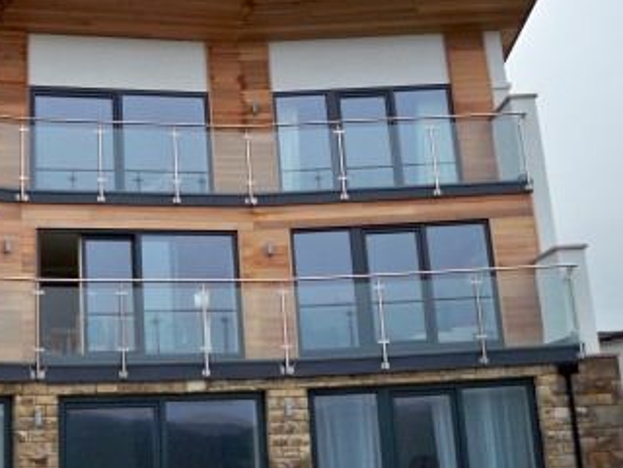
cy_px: 140
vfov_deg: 25.9
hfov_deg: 33.4
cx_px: 128
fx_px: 1008
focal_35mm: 56
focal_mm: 6.3
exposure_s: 1/60
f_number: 3.1
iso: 125
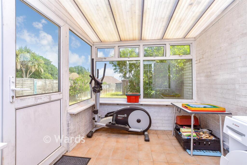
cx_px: 124
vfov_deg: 77.3
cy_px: 82
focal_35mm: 15
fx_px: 103
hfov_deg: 100.4
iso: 400
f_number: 8
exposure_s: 1/250
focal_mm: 10
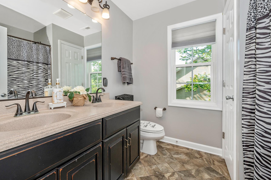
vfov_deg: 73.4
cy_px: 80
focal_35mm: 16
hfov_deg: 96.1
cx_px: 116
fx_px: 120
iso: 500
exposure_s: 1/125
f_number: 8
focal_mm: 14
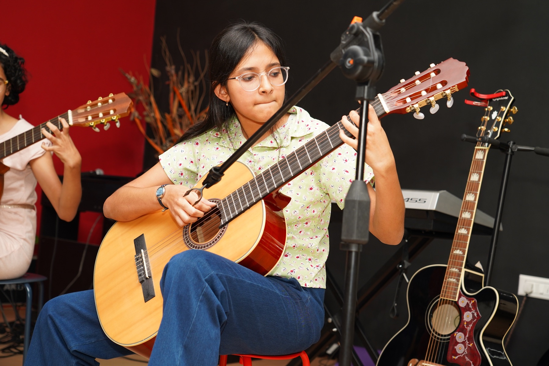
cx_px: 274
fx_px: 884
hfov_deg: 34.5
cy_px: 183
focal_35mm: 58
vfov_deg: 23.4
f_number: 5
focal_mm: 58
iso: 800
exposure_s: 1/125
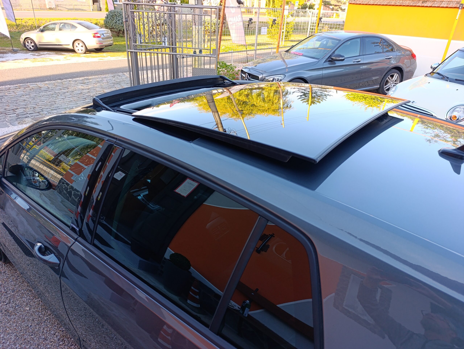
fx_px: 309
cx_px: 232
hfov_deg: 73.8
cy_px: 174
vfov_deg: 59.0
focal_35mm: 23
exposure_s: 1/100
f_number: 1.6
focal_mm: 6.14
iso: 160
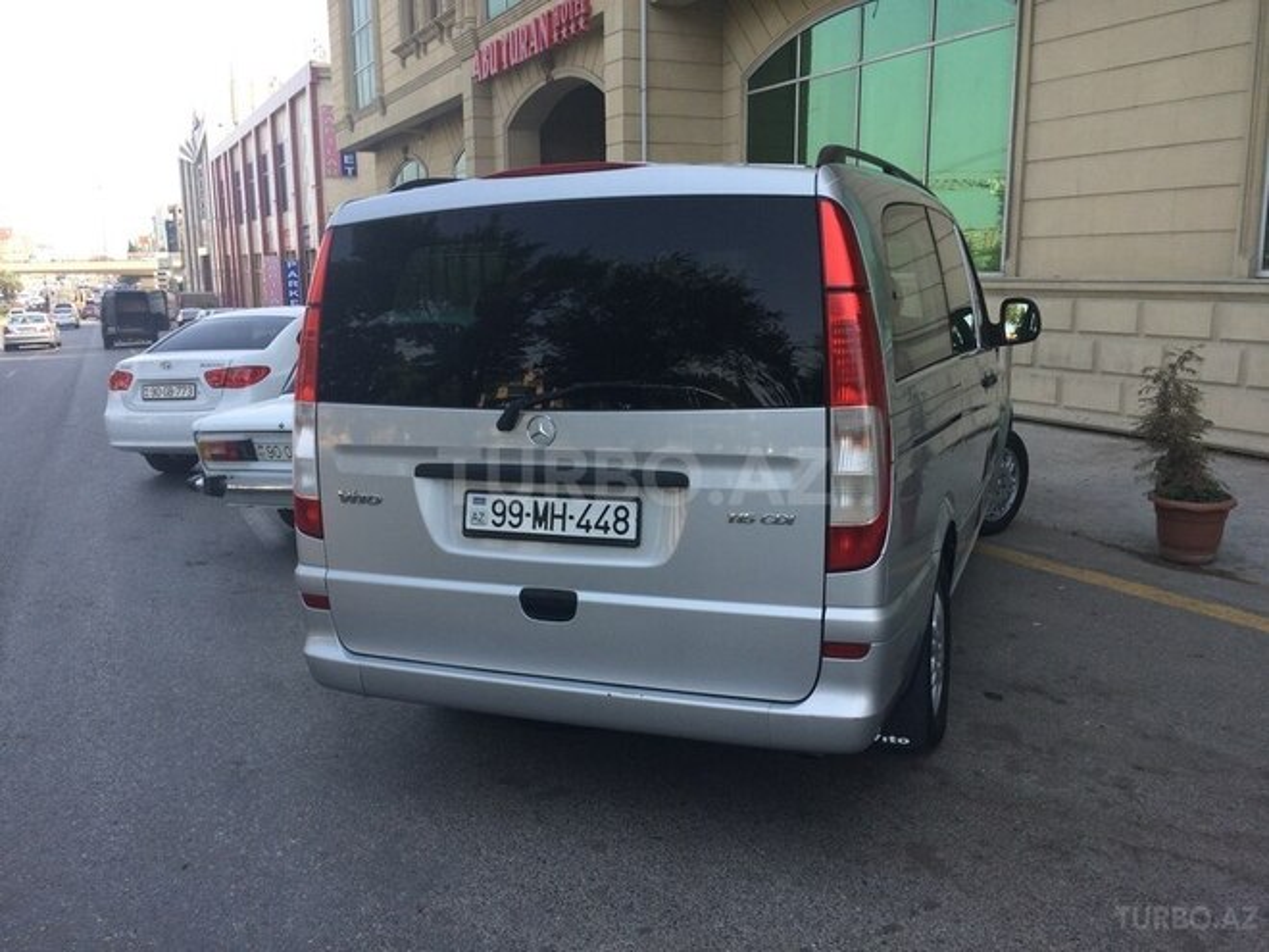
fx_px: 1063
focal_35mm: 29
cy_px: 476
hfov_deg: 61.7
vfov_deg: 48.2
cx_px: 634
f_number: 2.2
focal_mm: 4.15
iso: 32
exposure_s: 1/451
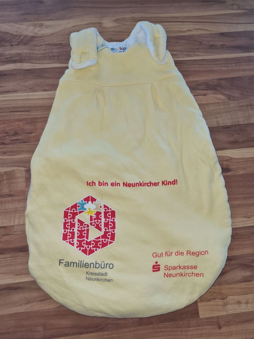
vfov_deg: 67.3
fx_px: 254
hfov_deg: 53.0
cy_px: 170
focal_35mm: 26
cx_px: 127
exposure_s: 1/100
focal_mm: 5.4
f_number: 1.8
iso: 200
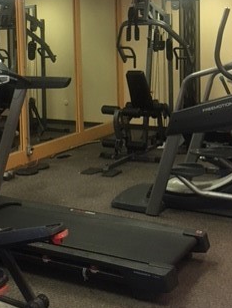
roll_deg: +1.1
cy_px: 82
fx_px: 536
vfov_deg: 31.7
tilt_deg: -1.1
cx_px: 99
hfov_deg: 24.4
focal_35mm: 60
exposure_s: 1/15
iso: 64
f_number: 2.2
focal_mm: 4.15
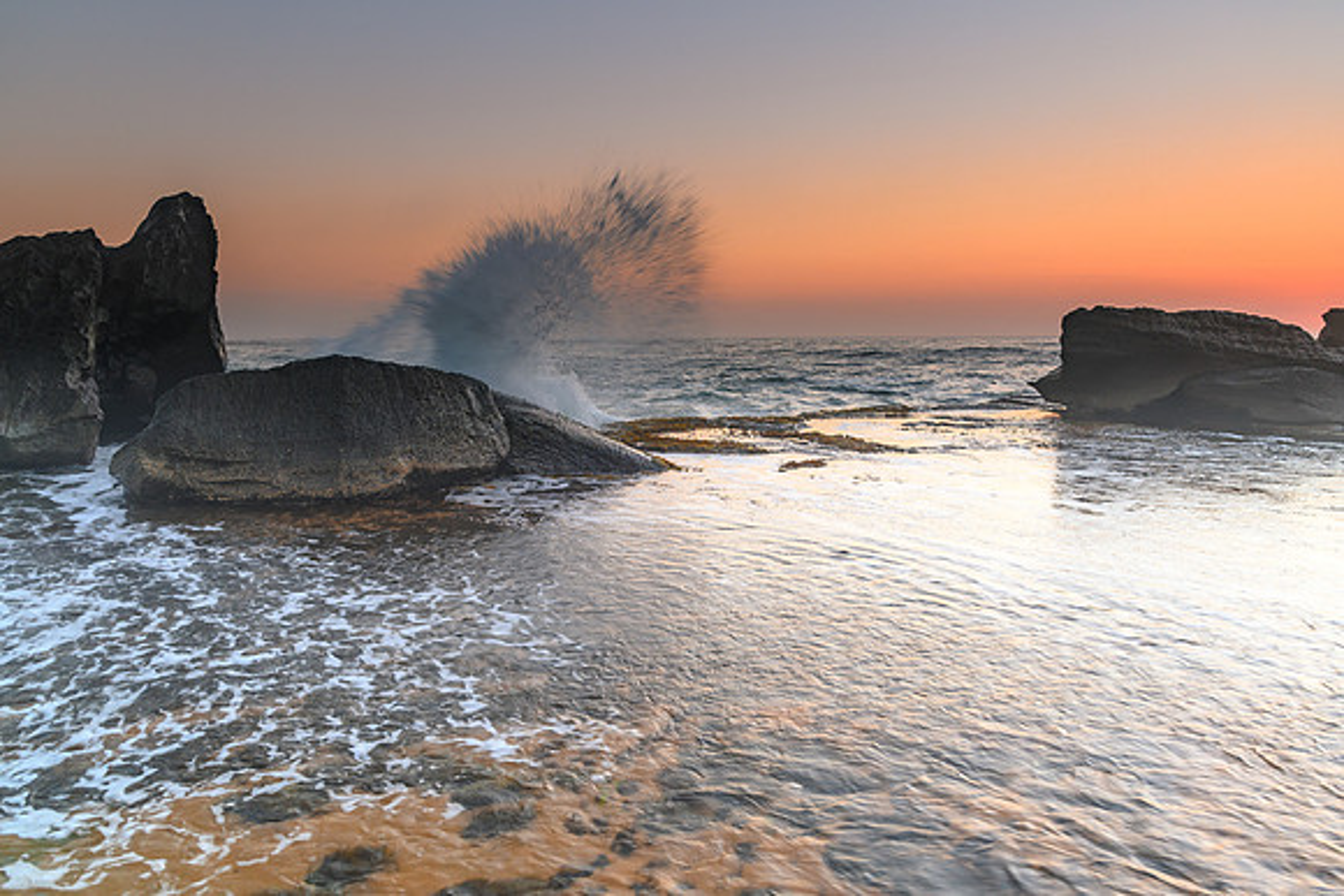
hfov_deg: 72.7
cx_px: 672
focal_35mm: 24
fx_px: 913
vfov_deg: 52.3
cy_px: 448
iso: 160
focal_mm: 16
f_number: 5
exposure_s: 1/15
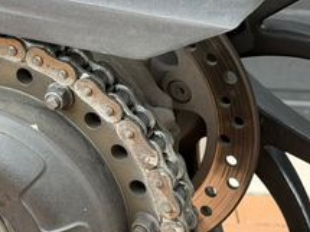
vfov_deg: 10.4
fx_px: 1280
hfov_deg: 13.7
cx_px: 32
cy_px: 127
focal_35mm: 143
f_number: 1.78
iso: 64
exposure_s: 1/200
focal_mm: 6.76
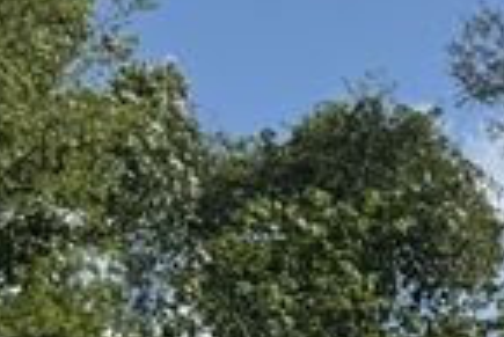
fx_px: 2466
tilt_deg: +7.5
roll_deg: -0.1
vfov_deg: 7.4
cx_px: 1032
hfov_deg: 10.6
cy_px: 743
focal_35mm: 176
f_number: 1.78
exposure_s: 1/5348
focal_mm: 6.76
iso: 80
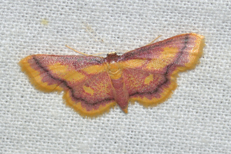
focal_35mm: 150
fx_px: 962
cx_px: 116
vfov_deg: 9.1
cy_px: 77
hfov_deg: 13.7
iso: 100
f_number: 18
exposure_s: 1/200
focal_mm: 100
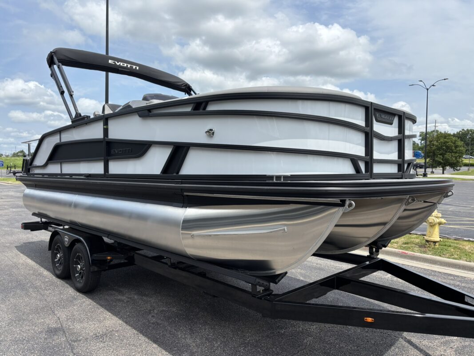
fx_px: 356
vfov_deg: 53.1
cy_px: 178
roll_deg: +1.1
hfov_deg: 67.3
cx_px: 237
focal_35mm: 26
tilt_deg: -2.0
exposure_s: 1/3937
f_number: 1.6
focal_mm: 5.96
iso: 50
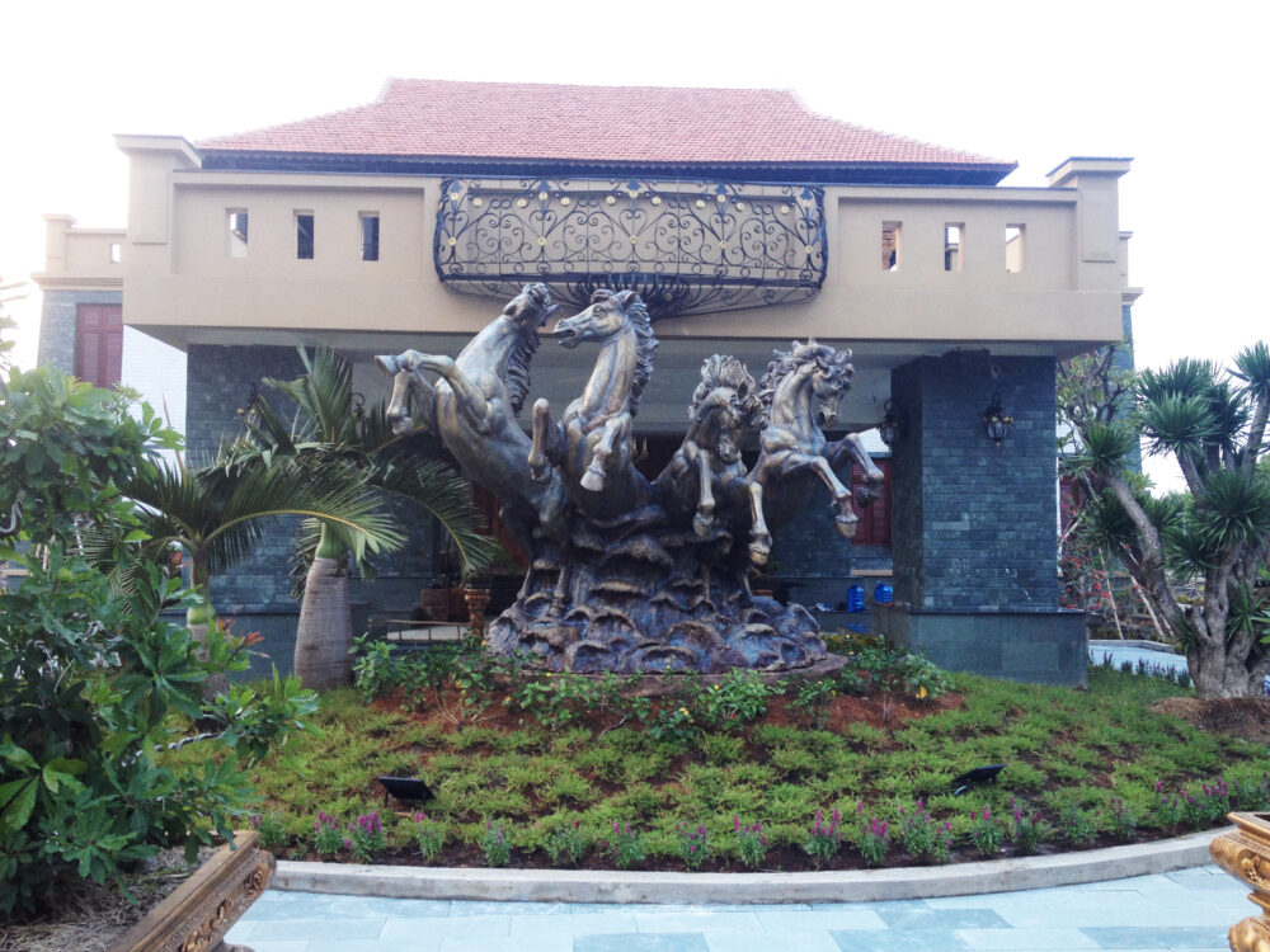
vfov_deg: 40.7
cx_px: 635
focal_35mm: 35
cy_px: 476
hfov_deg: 52.6
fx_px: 1284
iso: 50
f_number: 2.4
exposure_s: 1/30
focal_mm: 4.28
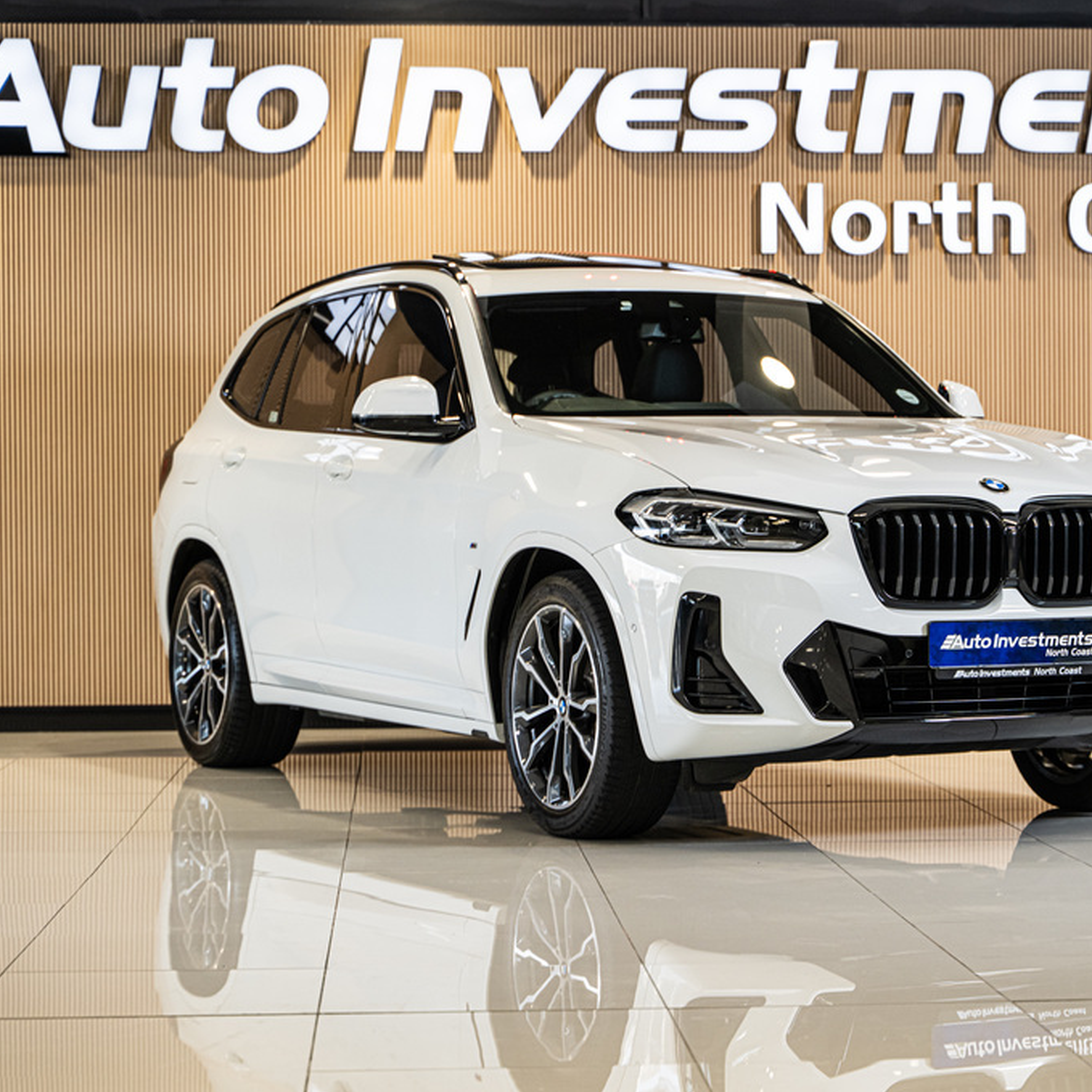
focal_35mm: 96
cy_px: 547
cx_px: 712
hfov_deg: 18.1
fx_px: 3426
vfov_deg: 18.1
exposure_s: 1/200
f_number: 4
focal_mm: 75
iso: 640
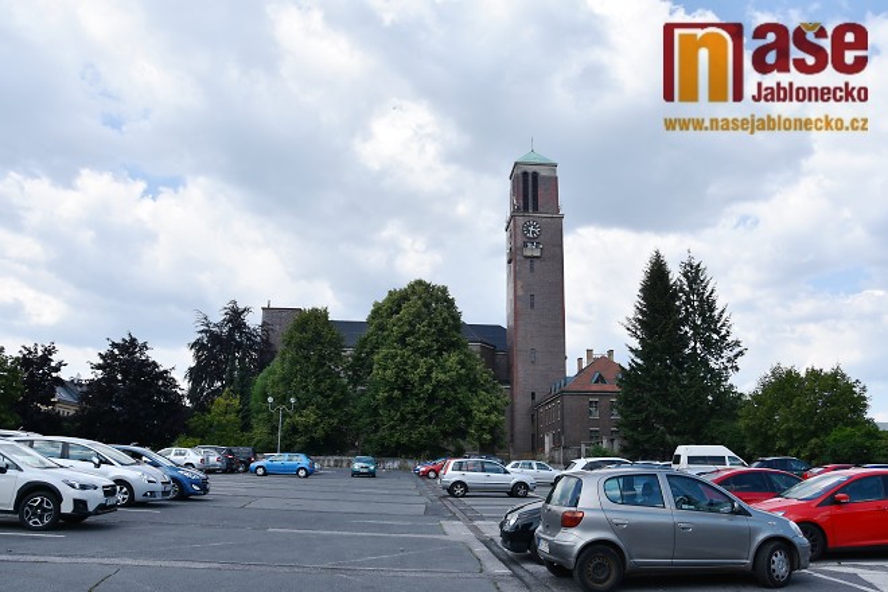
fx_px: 666
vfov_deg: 47.9
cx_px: 444
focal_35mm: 27
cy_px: 296
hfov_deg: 67.4
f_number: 8
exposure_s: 1/500
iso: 160
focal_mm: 18
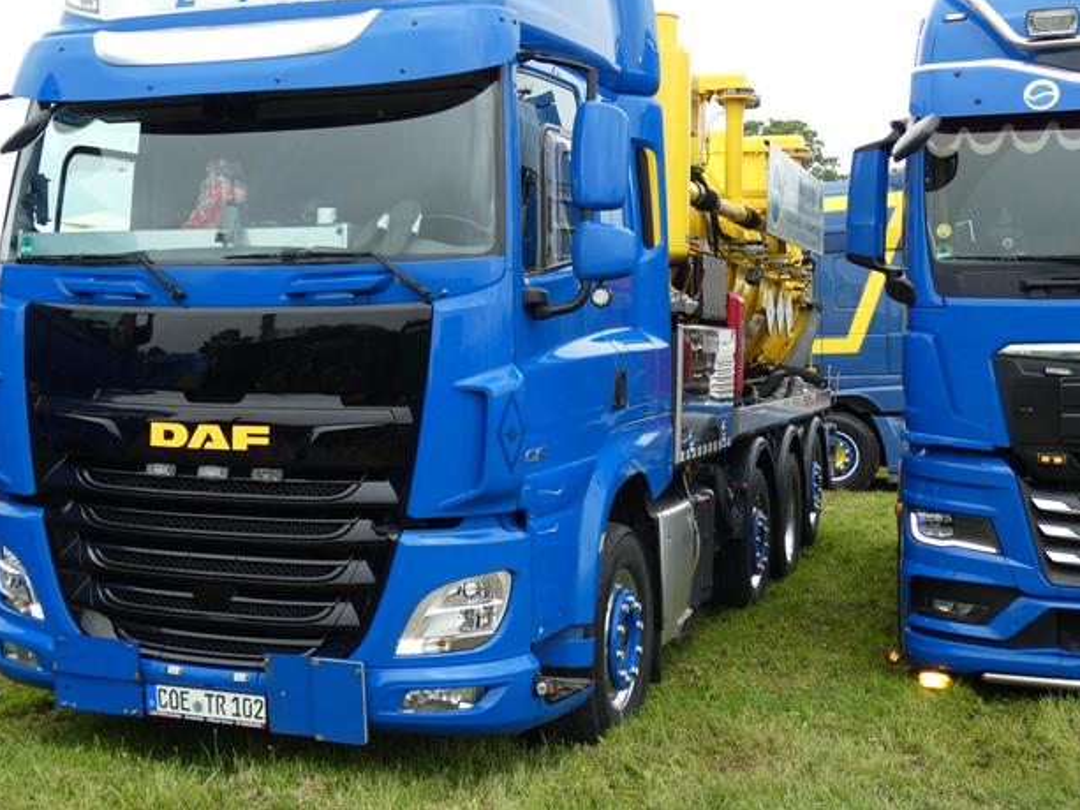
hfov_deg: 40.1
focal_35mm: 47
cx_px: 389
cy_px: 285
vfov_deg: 30.7
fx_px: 1467
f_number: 3.5
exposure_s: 1/200
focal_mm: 6.5
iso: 80
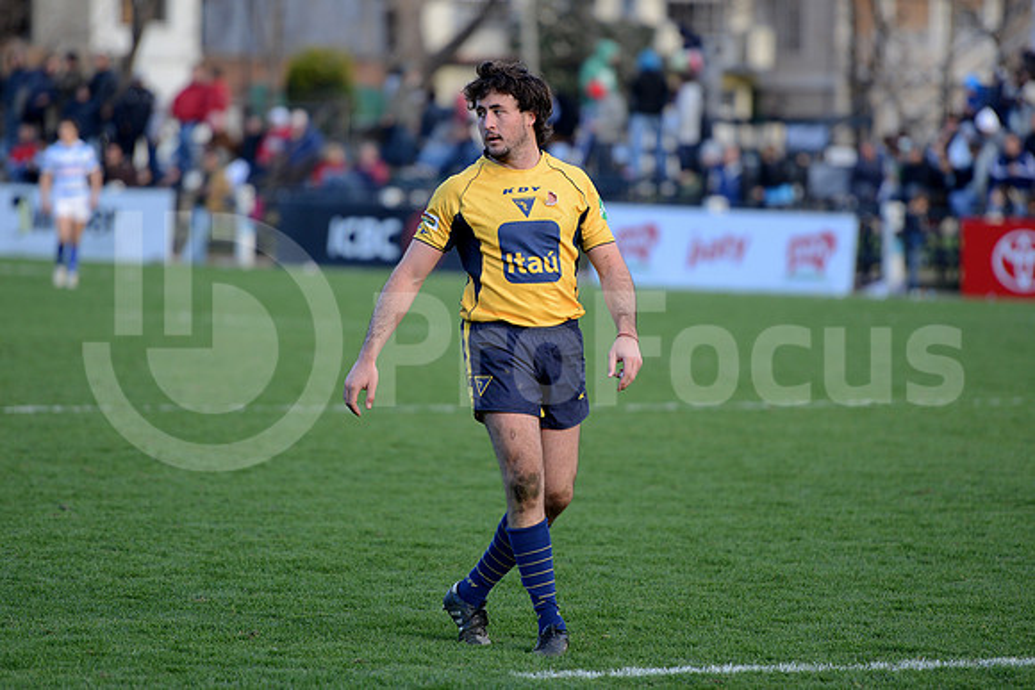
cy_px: 345
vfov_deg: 7.0
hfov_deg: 10.5
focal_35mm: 195
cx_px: 518
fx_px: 5607
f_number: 2.8
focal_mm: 195
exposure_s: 1/500
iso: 500
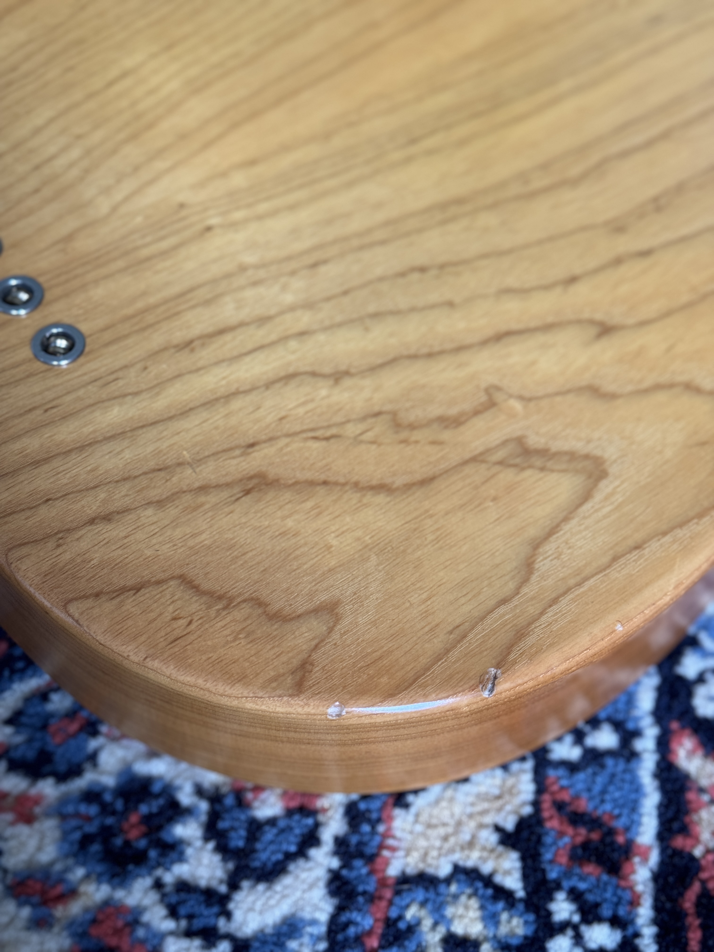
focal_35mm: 48
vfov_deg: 39.7
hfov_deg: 30.3
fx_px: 1320
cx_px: 357
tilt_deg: -49.1
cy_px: 476
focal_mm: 6.76
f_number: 1.78
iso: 160
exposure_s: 1/60
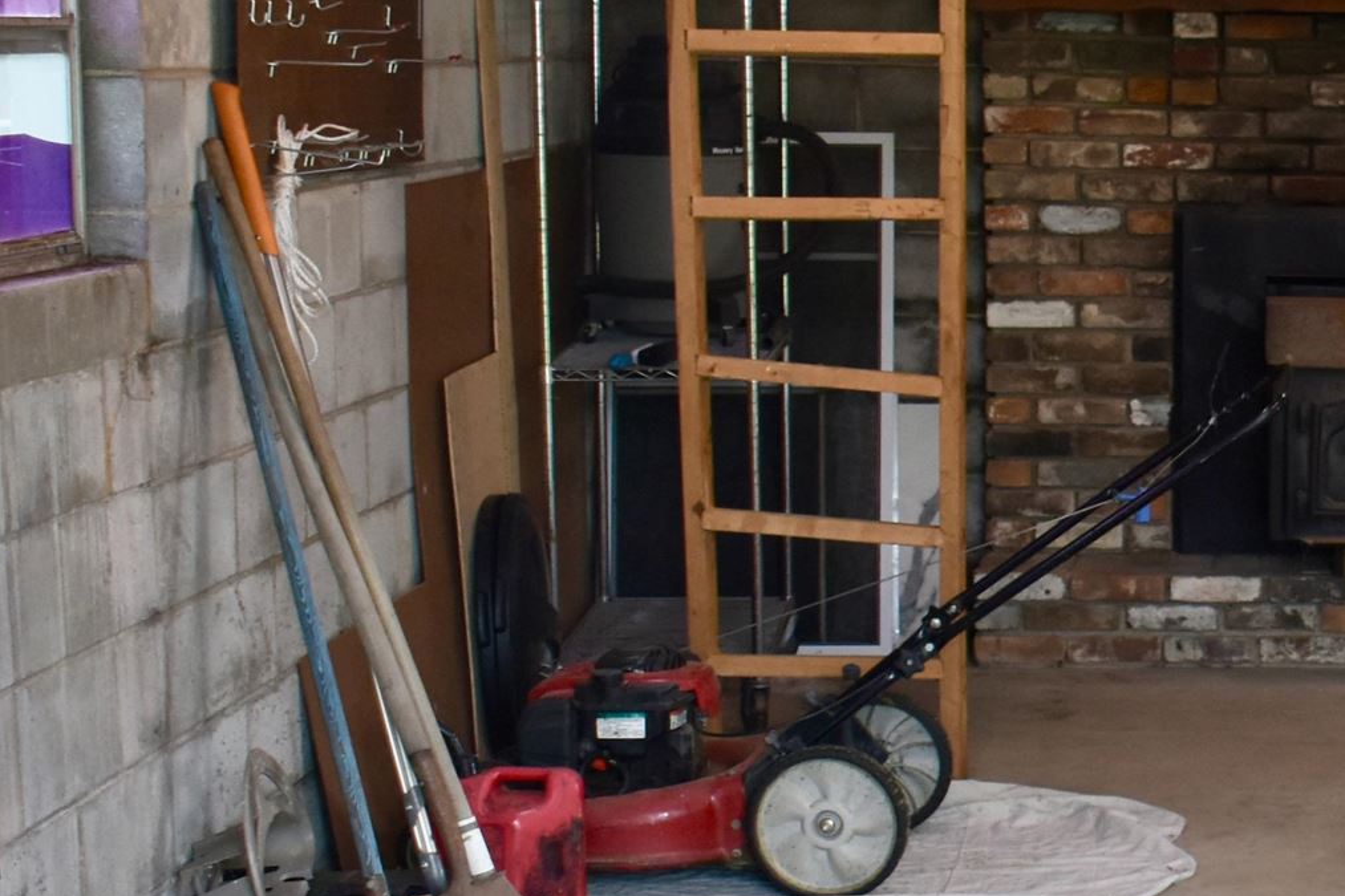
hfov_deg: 19.9
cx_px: 1668
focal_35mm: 96
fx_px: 3568
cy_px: 530
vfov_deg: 14.3
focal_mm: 21
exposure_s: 1/250
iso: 560
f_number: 3.8
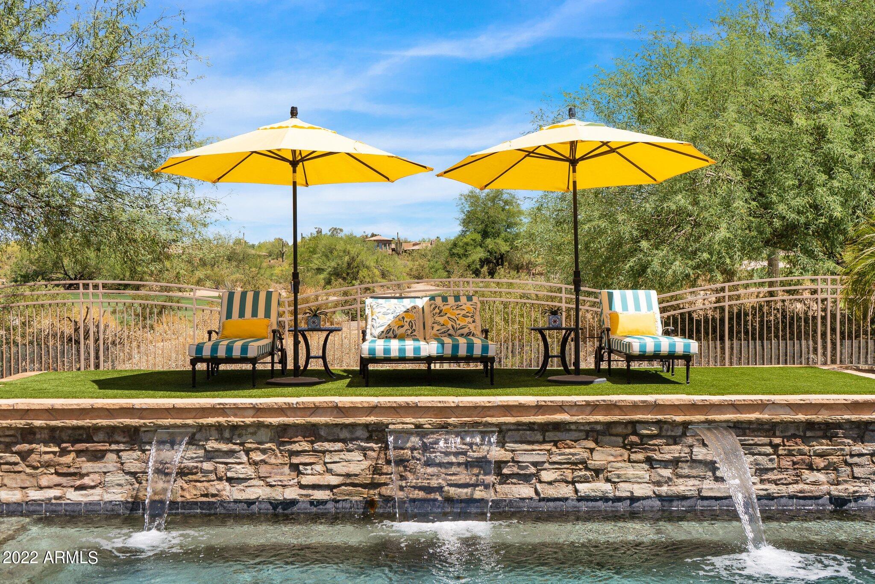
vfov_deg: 36.0
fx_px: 900
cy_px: 292
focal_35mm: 37
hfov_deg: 51.9
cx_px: 438
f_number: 7.1
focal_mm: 37
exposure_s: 1/250
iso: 80
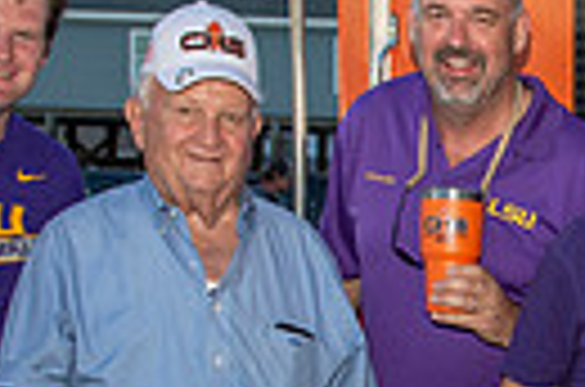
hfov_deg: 15.3
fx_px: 2026
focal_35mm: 125
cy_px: 495
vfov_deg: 10.7
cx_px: 842
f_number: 4.5
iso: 200
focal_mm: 28
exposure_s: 1/160
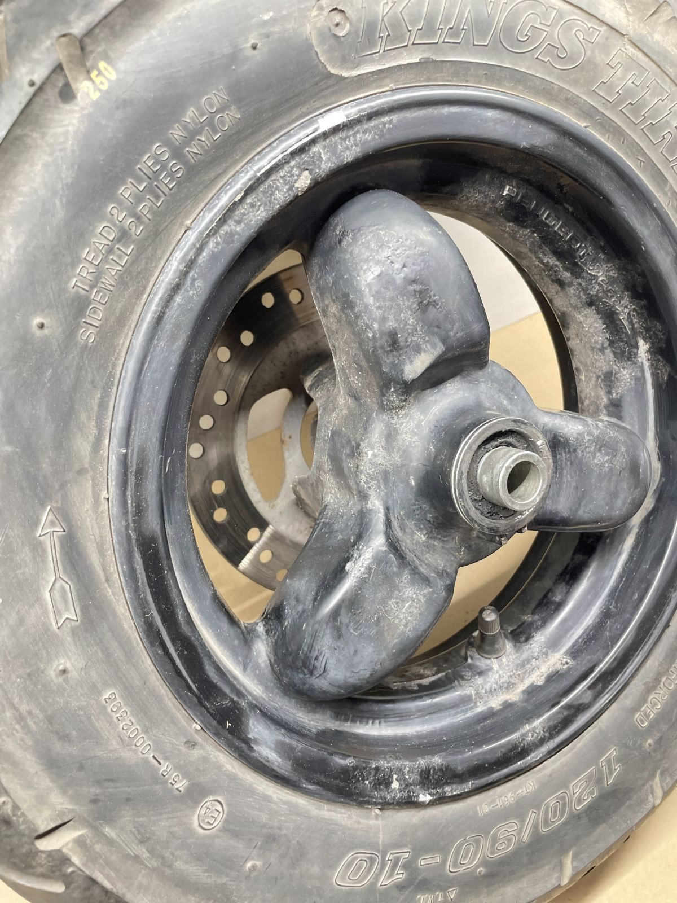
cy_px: 452
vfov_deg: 67.3
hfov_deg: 53.1
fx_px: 678
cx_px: 338
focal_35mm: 26
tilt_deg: -56.8
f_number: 1.6
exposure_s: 1/50
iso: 250
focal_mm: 4.2
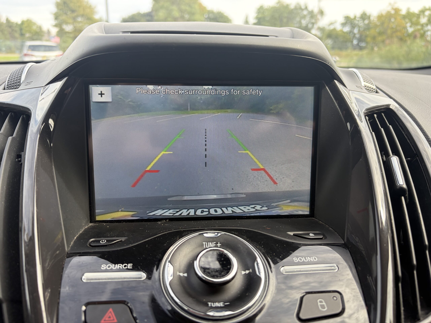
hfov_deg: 67.3
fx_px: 324
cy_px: 162
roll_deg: -1.6
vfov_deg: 53.1
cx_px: 216
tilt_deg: -15.9
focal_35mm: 26
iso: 50
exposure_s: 1/346
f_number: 1.6
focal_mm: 5.96
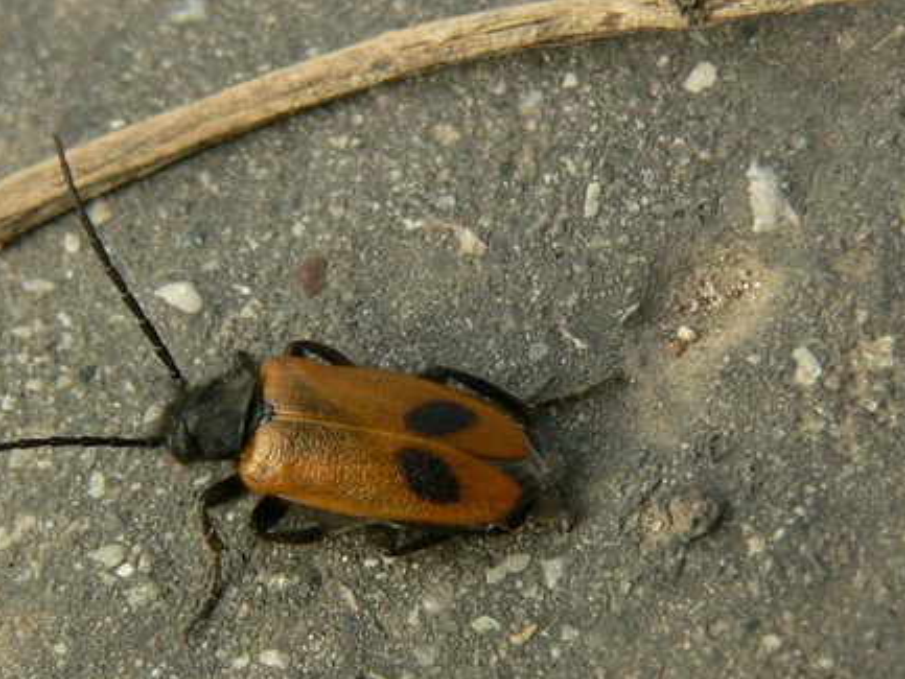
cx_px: 411
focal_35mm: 126
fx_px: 3295
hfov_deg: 15.6
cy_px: 499
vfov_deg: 11.7
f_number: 4
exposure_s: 1/200
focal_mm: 10.7
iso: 80
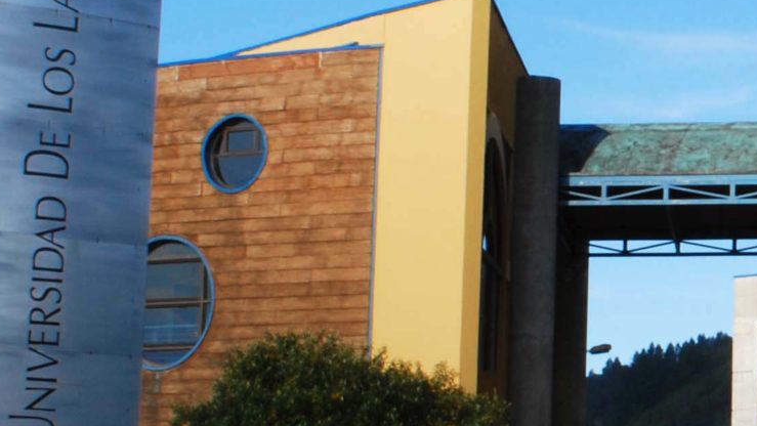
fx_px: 2188
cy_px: 240
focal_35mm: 109
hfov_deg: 18.7
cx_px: 885
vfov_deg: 11.1
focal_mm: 20
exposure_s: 1/50
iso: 200
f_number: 22
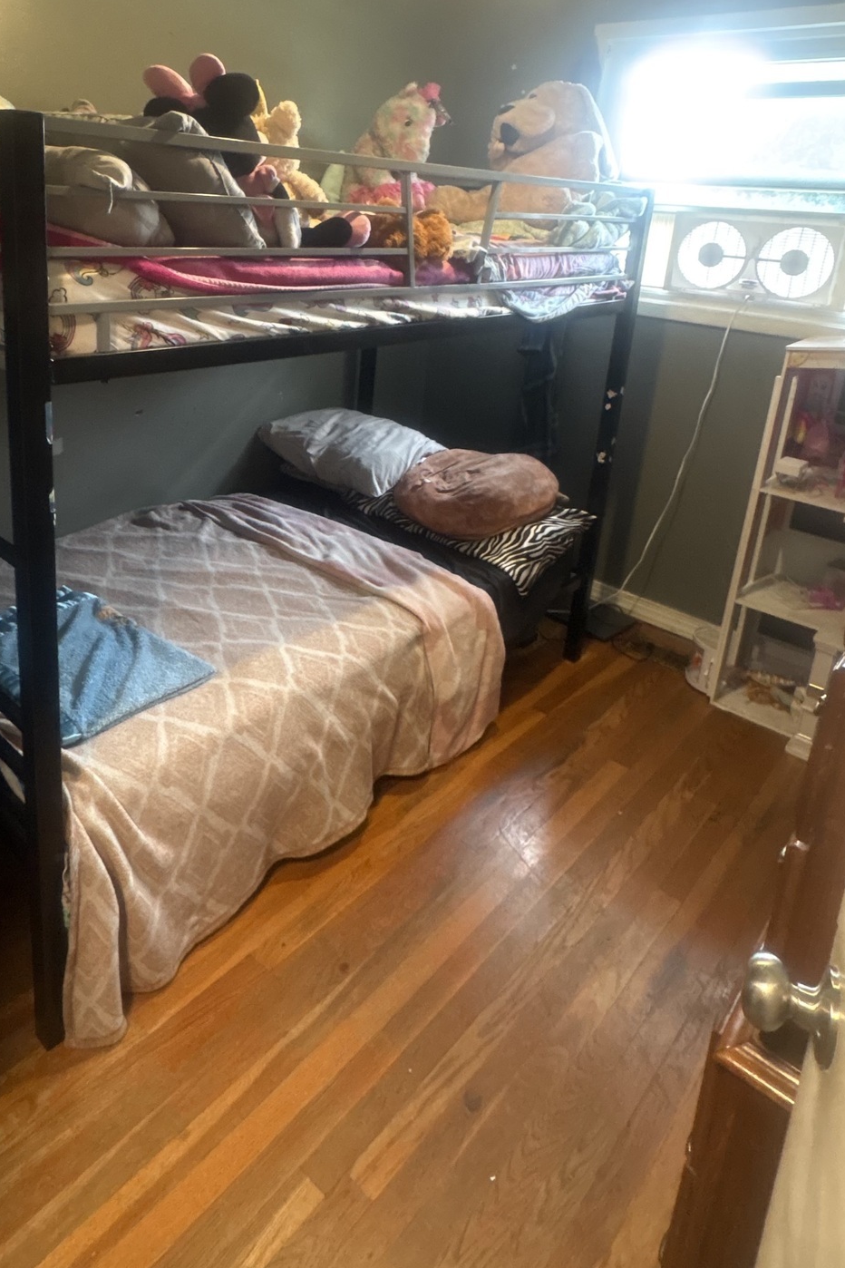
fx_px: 845
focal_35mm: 24
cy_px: 434
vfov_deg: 71.8
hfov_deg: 52.6
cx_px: 321
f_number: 2.2
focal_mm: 2.22
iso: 800
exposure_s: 1/40
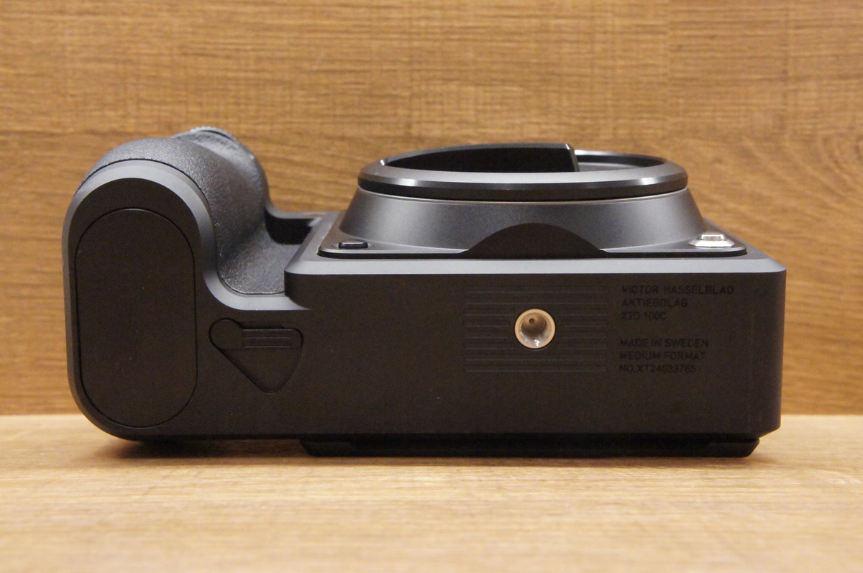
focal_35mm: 54
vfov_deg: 25.0
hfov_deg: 36.9
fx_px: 1293
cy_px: 286
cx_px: 432
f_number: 13
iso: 6400
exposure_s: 1/80
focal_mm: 36
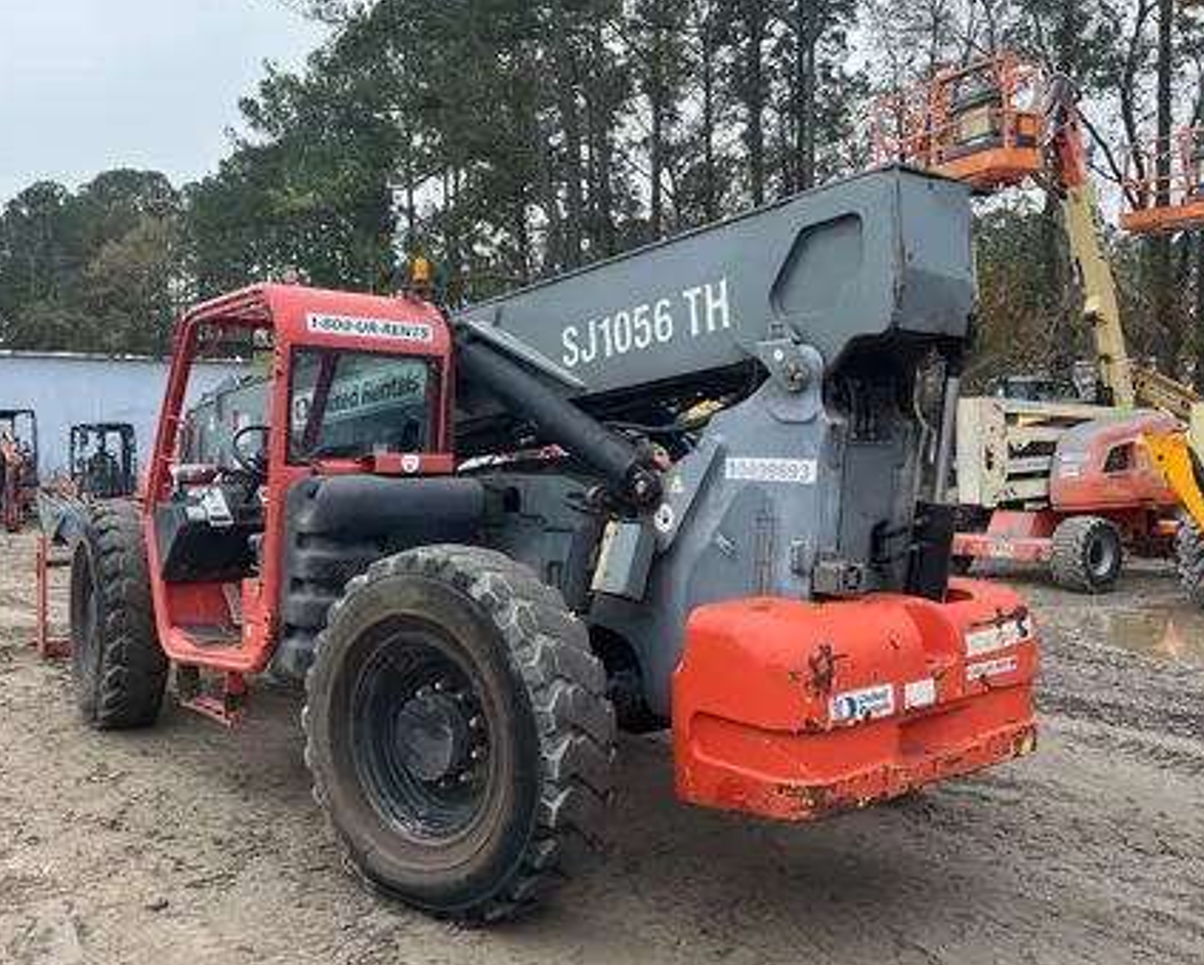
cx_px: 569
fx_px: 1177
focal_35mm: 33
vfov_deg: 44.6
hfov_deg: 54.2
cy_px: 485
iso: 50
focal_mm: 5.1
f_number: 1.6
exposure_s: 1/143
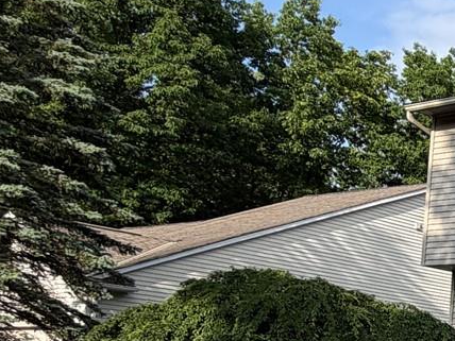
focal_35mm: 67
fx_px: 881
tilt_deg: +2.9
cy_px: 377
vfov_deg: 20.8
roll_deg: -2.1
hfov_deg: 20.2
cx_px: 833
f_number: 2.2
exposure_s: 1/770
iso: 25
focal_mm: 2.22
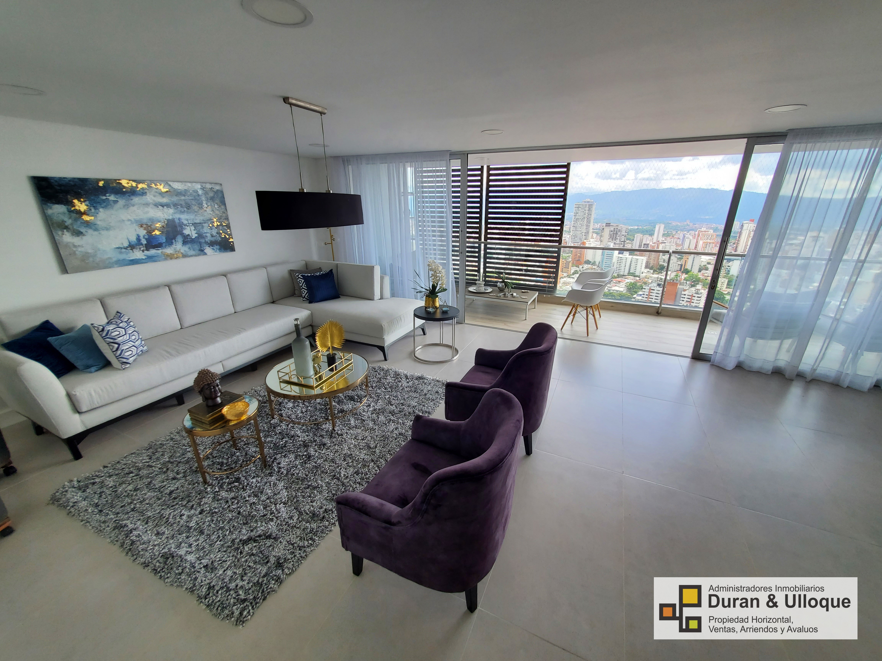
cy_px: 330
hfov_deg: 106.2
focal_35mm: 13
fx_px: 331
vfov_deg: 89.9
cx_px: 441
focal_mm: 1.8
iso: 50
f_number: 2.2
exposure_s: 1/150
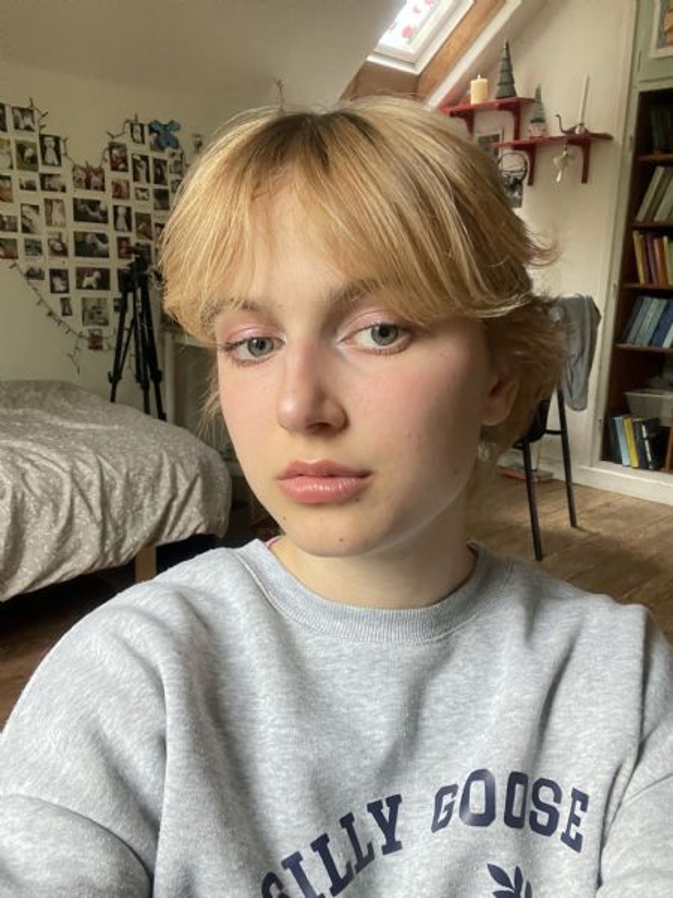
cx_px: 336
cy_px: 449
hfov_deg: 46.8
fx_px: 778
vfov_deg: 60.0
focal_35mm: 30
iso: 400
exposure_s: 1/45
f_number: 2.2
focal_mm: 2.71
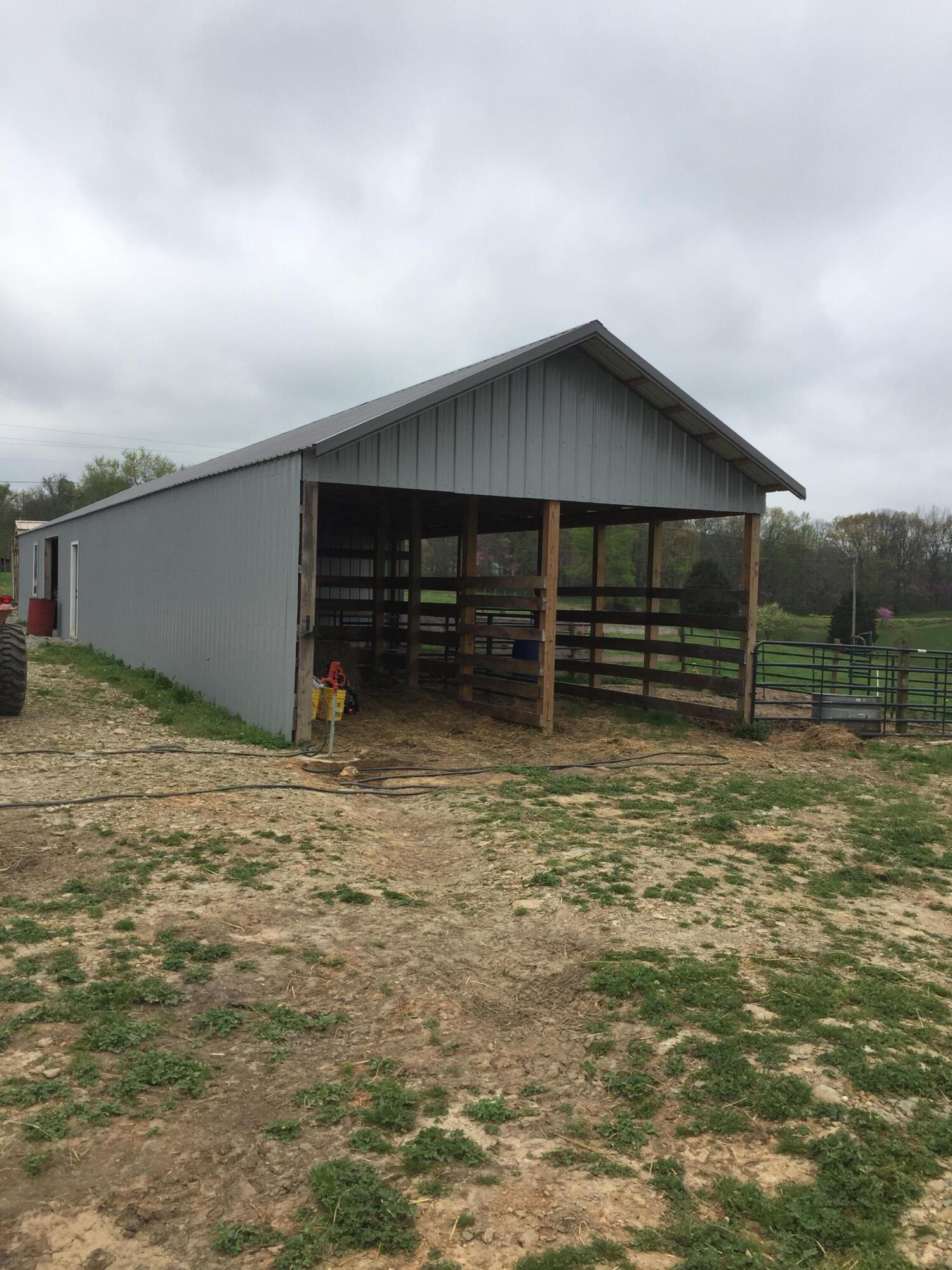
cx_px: 476
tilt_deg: -0.9
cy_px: 635
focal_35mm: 29
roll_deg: -1.1
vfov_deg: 61.7
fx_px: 1063
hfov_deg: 48.2
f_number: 2.2
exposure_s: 1/1799
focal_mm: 4.15
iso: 32
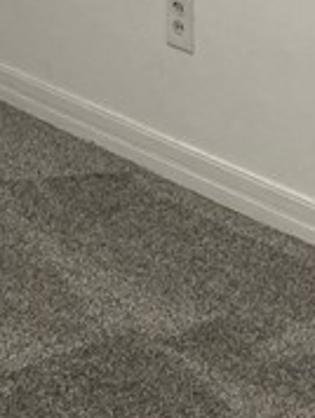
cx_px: -322
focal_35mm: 161
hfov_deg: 8.7
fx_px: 1949
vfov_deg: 11.3
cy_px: -373
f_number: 1.8
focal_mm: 3.99
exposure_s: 1/60
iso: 100
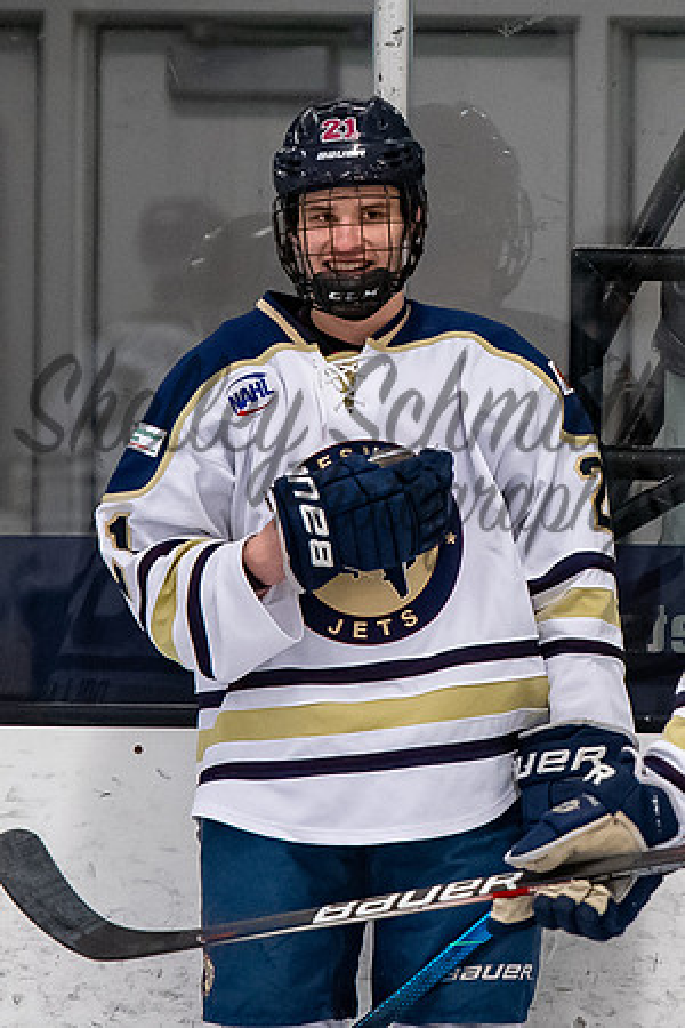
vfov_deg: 2.9
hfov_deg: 1.9
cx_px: 687
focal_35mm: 717
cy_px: 234
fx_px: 20468
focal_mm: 200
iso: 2000
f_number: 3.2
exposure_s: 1/800
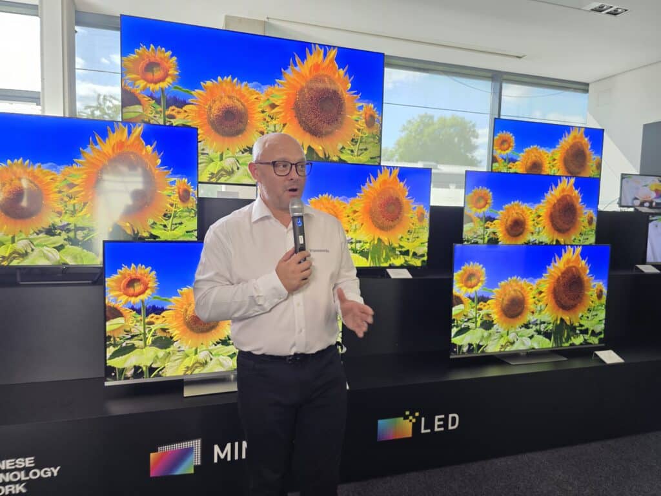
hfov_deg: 73.9
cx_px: 330
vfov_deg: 58.9
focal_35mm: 23
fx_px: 439
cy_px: 248
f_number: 1.7
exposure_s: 1/100
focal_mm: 6.3
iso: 100
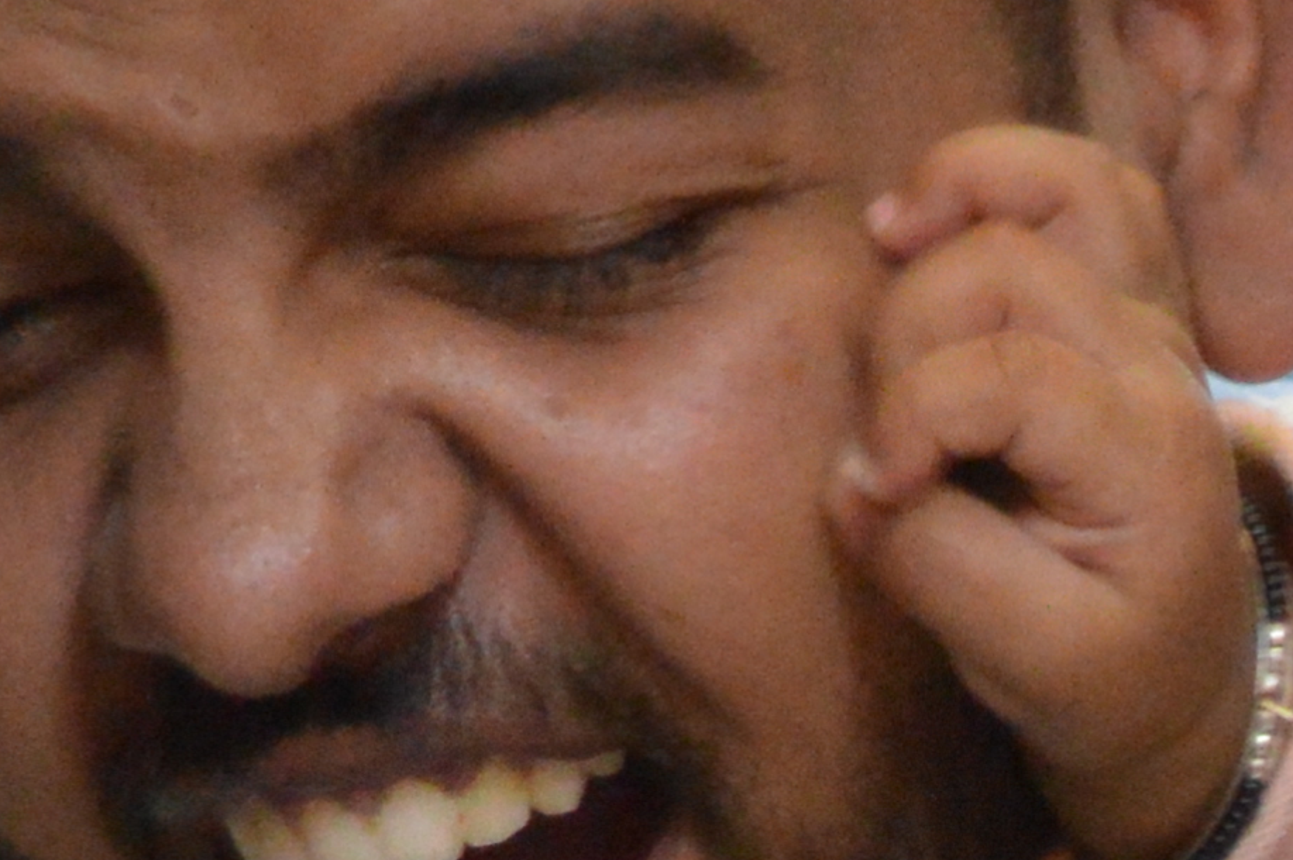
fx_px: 13423
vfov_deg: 3.7
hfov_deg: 5.5
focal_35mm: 374
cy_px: 1253
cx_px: 1820
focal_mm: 38
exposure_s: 1/40
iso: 2500
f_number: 4.8
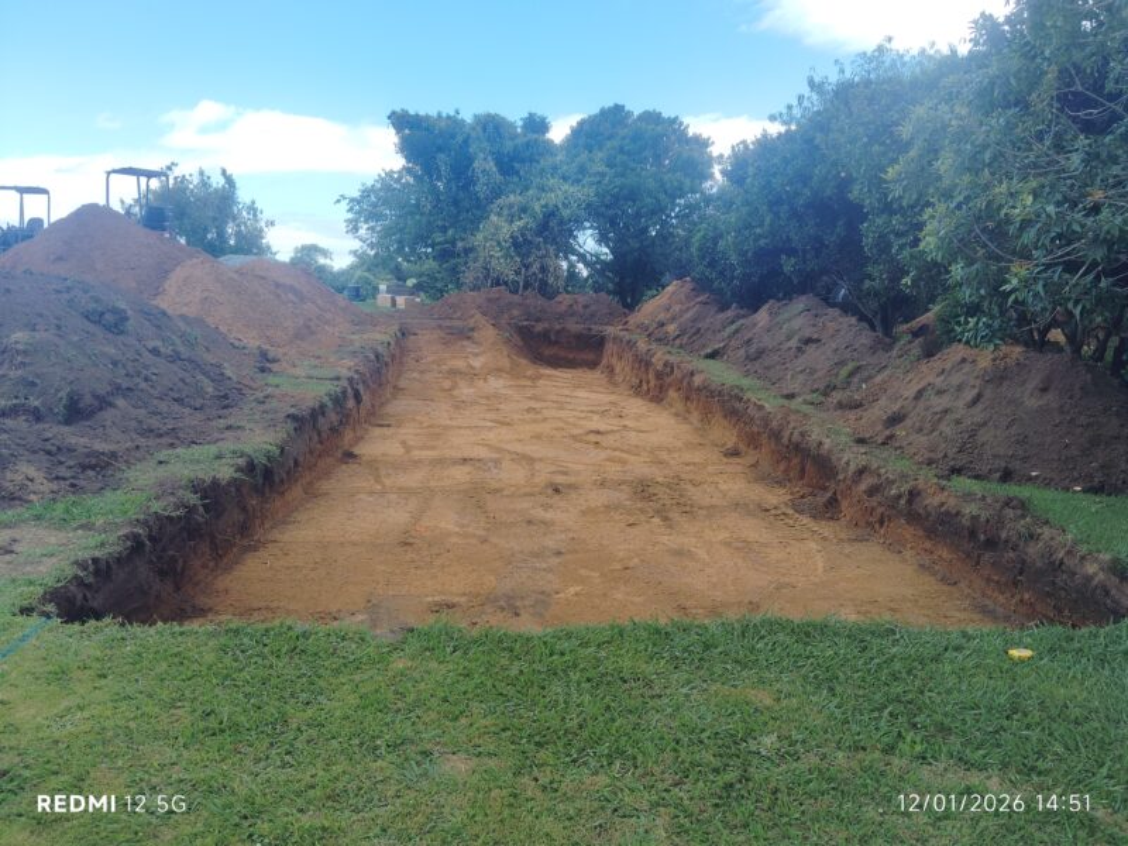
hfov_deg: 63.4
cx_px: 564
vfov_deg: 49.7
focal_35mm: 28
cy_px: 423
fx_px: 912
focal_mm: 4.22
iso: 50
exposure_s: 1/301
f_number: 1.8
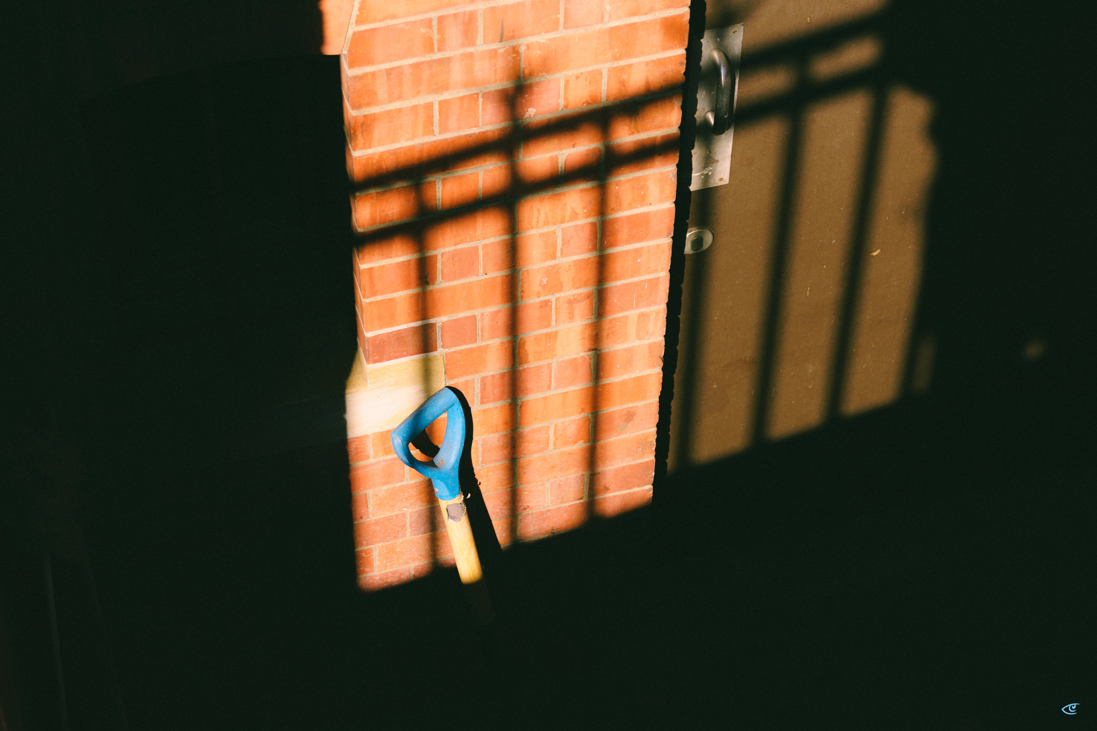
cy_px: 366
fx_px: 2742
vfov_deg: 15.2
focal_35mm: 90
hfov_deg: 22.6
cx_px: 548
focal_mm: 90
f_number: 7.1
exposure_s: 1/250
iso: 100
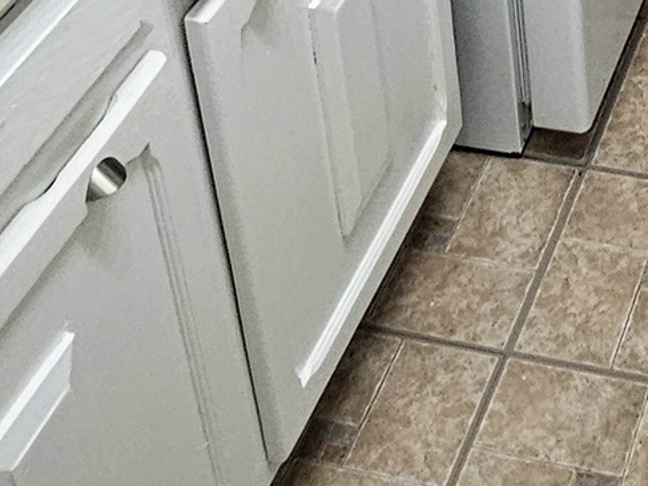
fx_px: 1535
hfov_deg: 22.6
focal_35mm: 82
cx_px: 693
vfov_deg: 15.1
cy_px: -435
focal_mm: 2.2
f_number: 2.2
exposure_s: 1/60.2
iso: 80
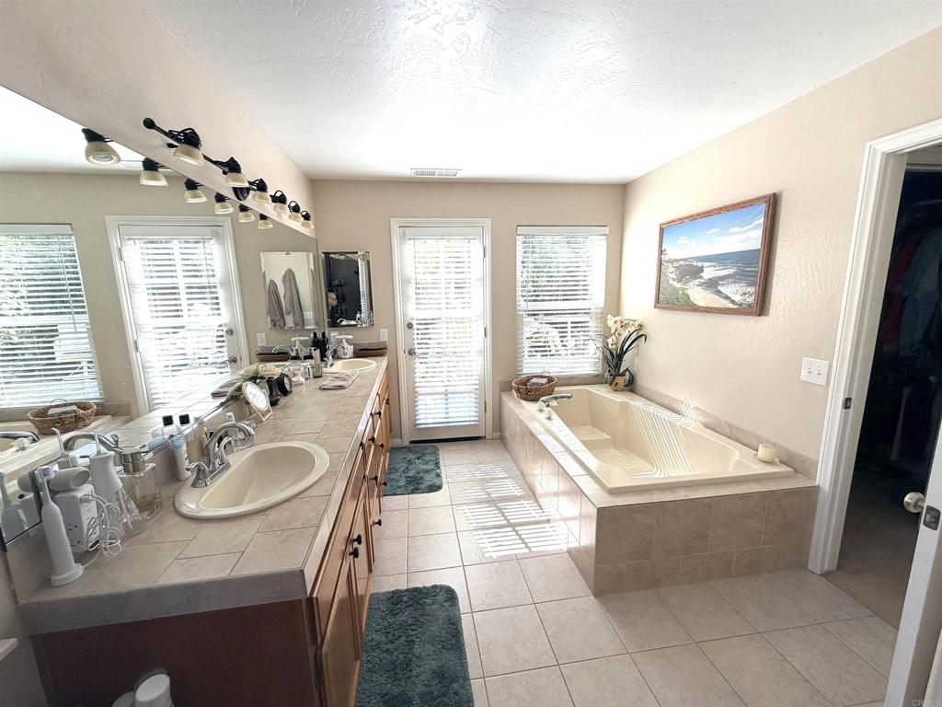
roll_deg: +1.4
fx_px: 381
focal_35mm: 14
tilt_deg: -10.1
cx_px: 471
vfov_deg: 85.7
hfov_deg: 102.1
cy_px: 354
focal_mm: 2.22
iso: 50
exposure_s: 1/137
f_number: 2.2
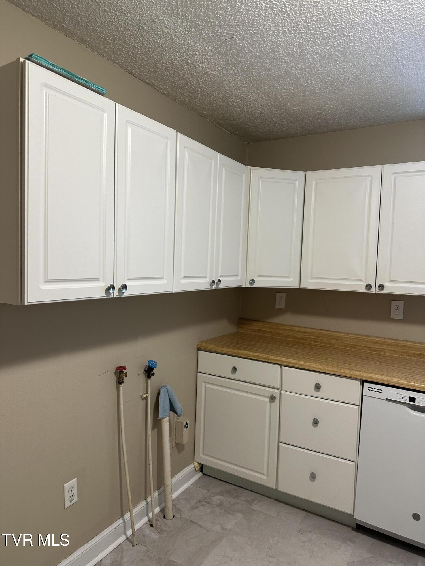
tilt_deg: -3.1
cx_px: 212
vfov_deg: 71.6
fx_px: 393
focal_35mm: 24
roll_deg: -1.8
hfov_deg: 56.8
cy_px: 283
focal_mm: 6.86
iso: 125
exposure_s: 1/60
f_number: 1.78
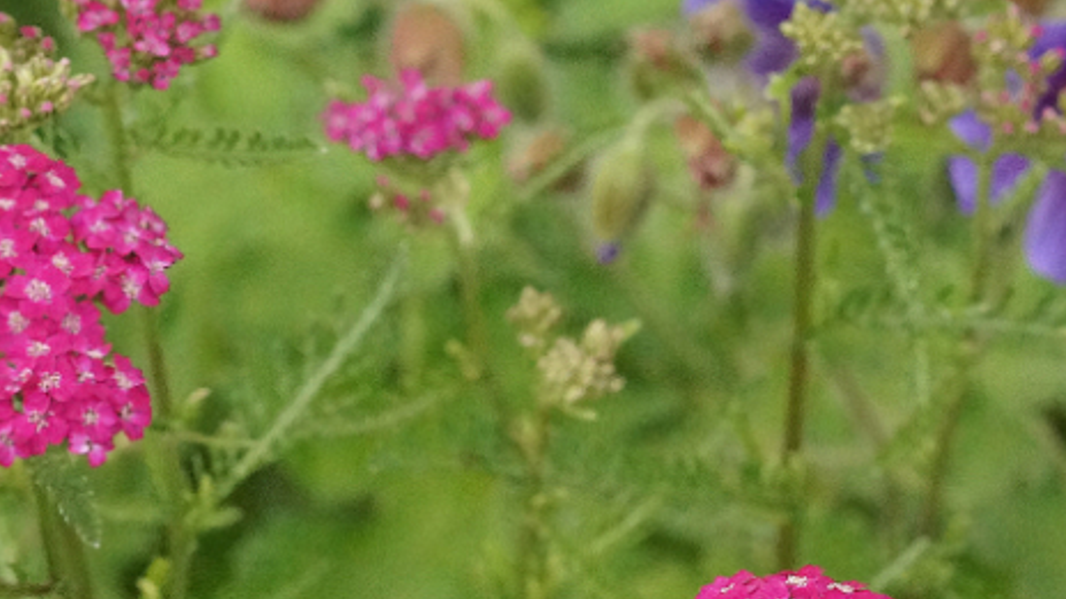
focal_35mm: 406
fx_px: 11476
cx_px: 459
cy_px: 900
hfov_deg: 5.3
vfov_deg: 3.0
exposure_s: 1/160
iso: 2500
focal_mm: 100
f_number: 9
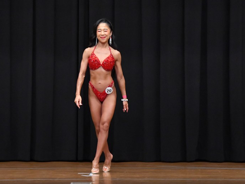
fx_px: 2081
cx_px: 115
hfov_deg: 6.7
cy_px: 92
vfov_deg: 5.1
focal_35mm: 294
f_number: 5.6
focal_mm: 180
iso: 8000
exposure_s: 1/400
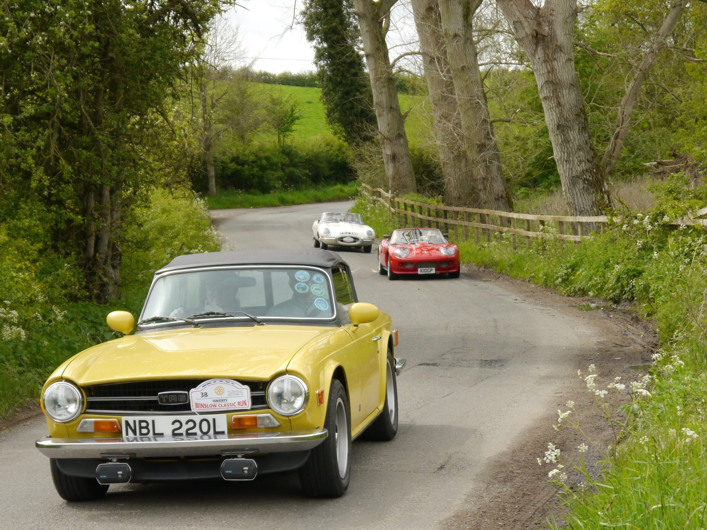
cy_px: 265
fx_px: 1389
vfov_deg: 21.6
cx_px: 354
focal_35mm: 68
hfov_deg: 28.6
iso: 400
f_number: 5.2
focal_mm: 34
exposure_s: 1/800
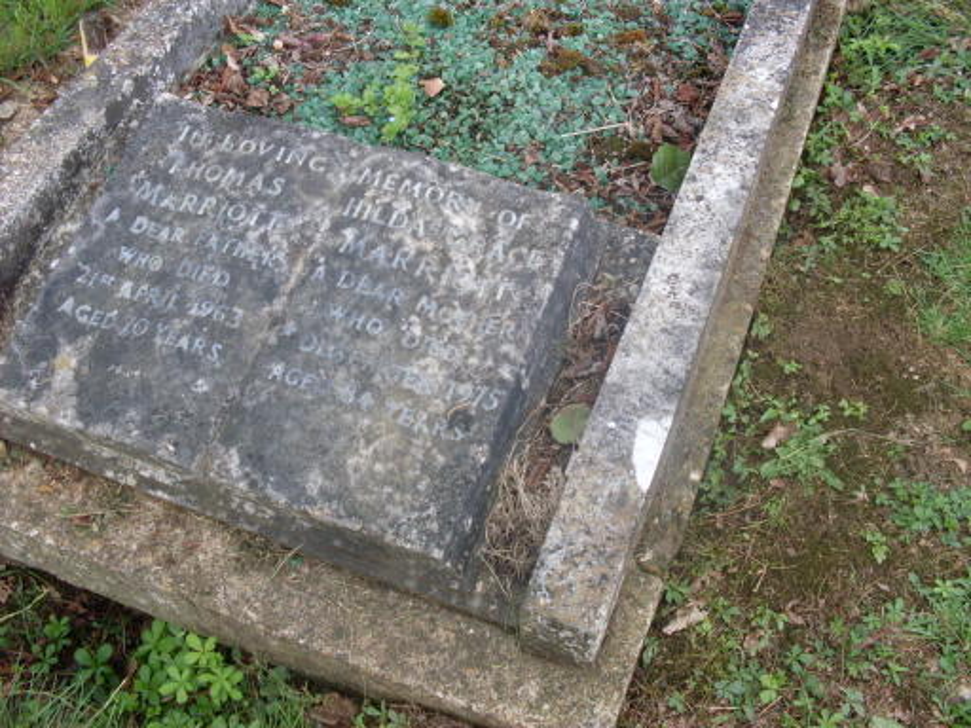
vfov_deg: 37.7
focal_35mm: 38
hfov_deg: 49.0
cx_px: 486
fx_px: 1066
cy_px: 364
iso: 100
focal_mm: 6.3
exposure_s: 1/90
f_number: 2.8
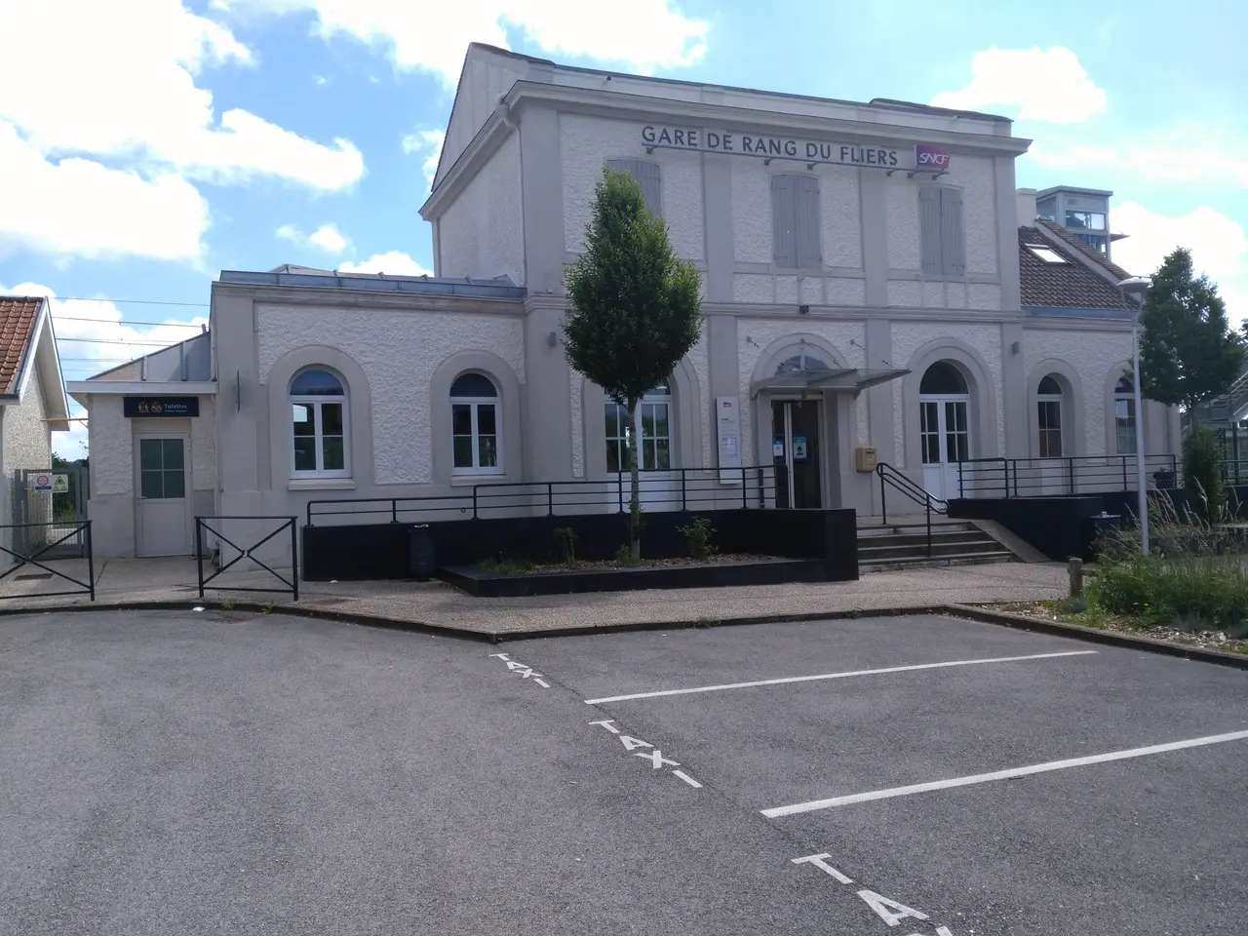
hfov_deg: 63.4
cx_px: 624
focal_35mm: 28
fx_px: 1009
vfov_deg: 49.7
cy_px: 468
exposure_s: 1/1012
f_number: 2
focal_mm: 2.96
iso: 100
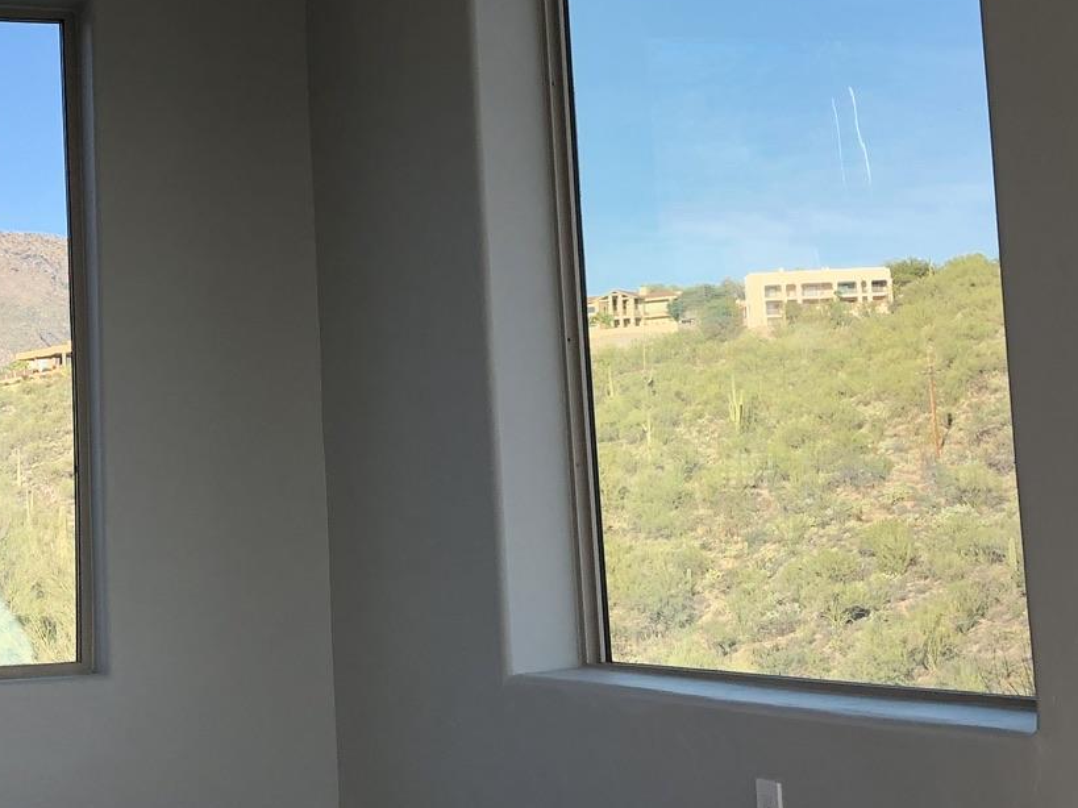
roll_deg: +3.4
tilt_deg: +7.2
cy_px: 254
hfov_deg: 27.3
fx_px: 2180
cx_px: 241
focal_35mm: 70
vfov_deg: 20.9
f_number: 1.8
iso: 20
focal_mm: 4
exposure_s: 1/448
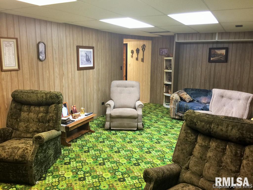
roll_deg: -1.4
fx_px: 212
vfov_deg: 48.2
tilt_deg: -10.0
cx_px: 126
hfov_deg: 61.7
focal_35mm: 29
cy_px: 95
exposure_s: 1/15
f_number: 2.2
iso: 64
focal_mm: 4.15
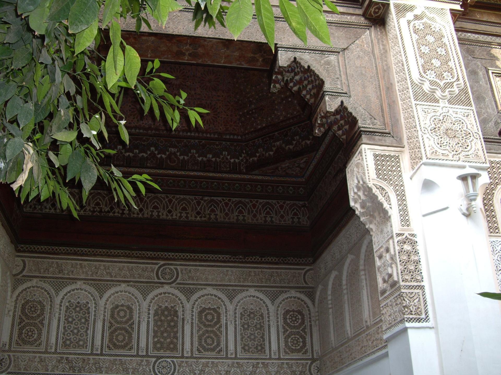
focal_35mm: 38
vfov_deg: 37.7
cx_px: 250
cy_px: 188
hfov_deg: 49.0
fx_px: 550
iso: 100
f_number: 2.8
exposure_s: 1/60
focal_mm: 7.9
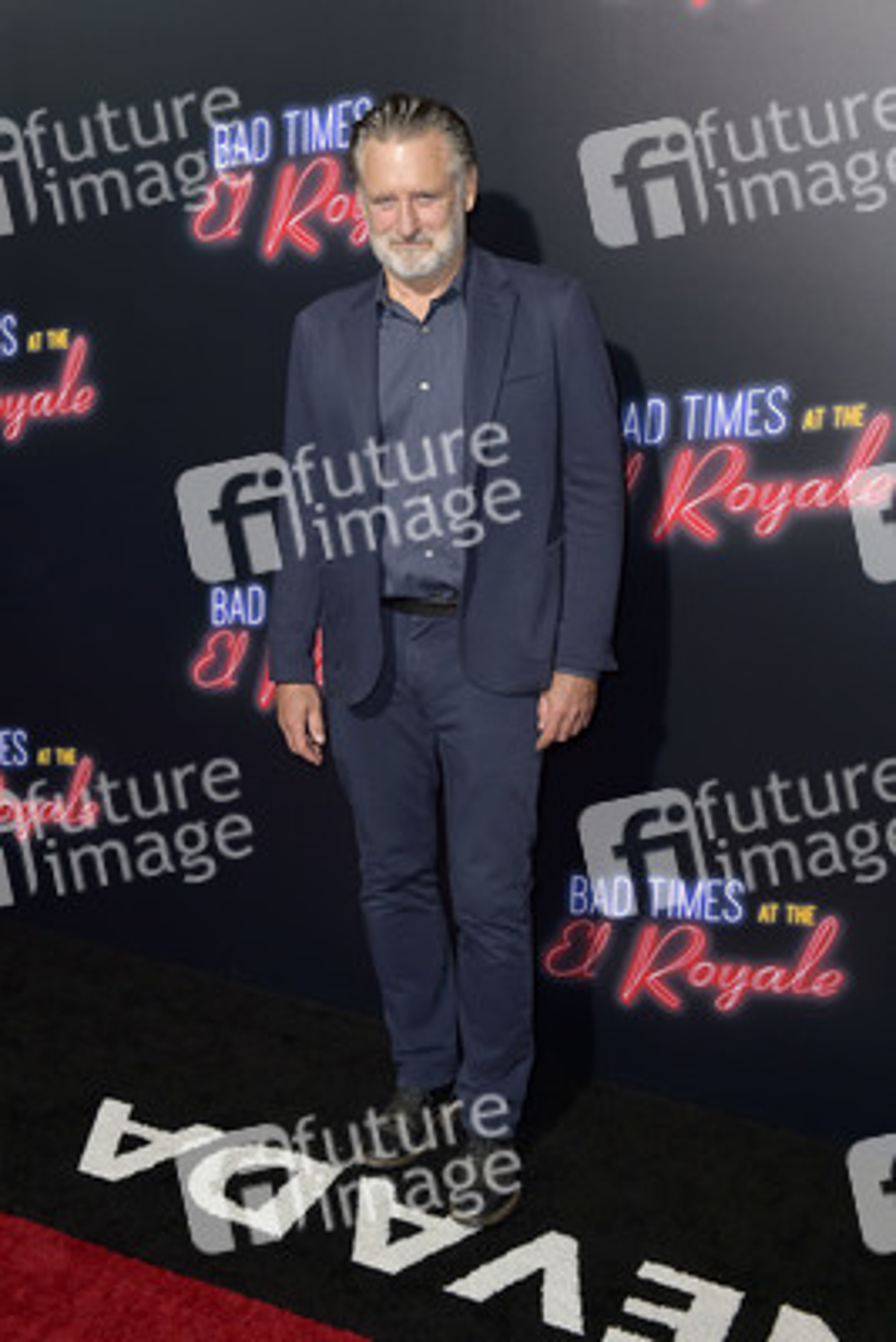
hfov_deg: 33.4
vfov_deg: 48.4
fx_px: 1492
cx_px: 448
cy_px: 671
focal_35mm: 40
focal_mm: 40
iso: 250
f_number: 6.3
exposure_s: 1/250
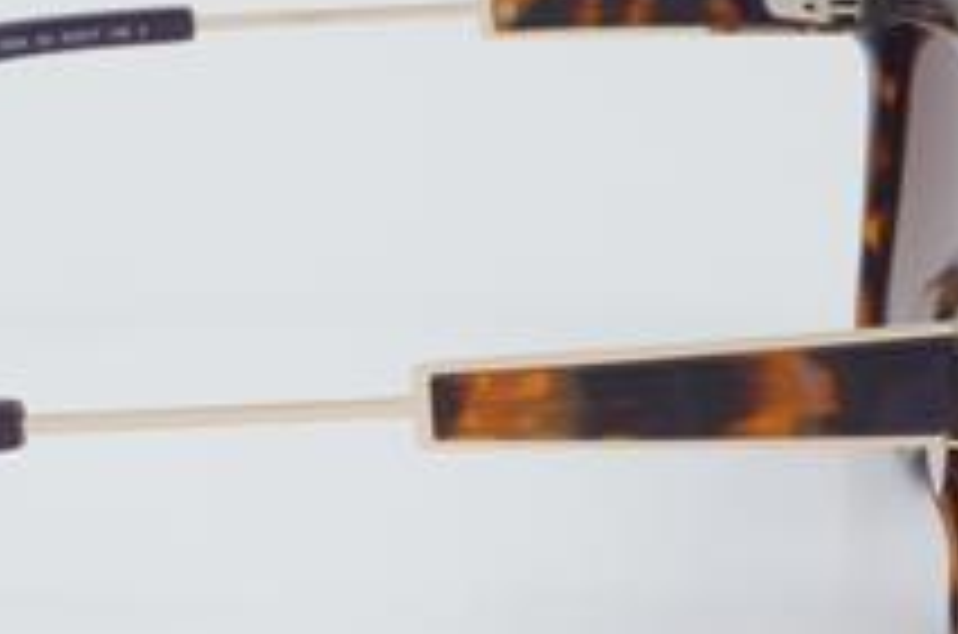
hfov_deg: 14.5
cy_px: 351
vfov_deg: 9.7
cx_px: 207
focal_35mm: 141
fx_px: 3744
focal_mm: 50
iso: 100
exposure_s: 1/3
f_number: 32
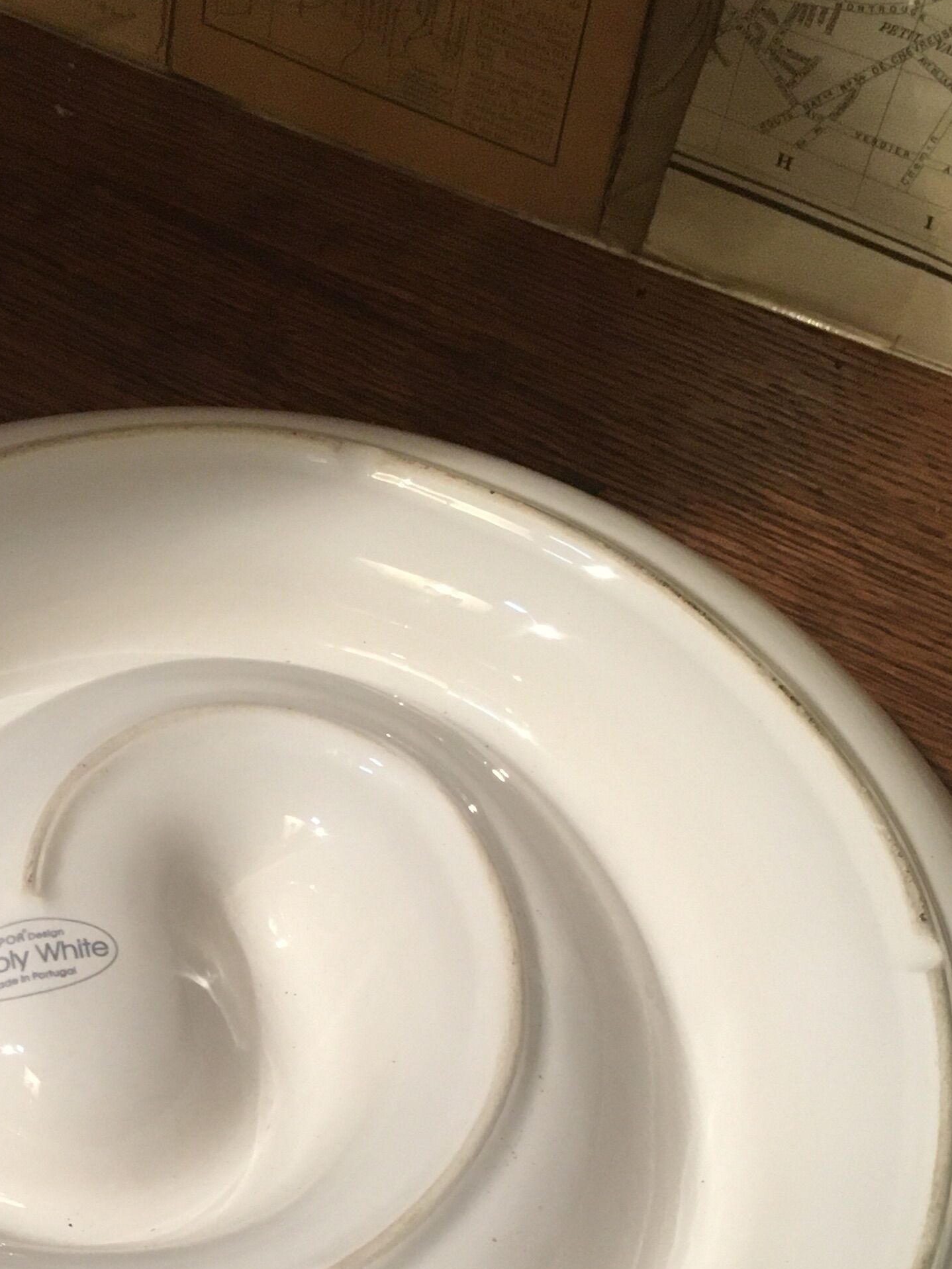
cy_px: 1171
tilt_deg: -59.4
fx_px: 2237
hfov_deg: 23.5
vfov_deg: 30.1
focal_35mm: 61
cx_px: 117
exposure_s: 1/33
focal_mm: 4.15
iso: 160
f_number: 2.2
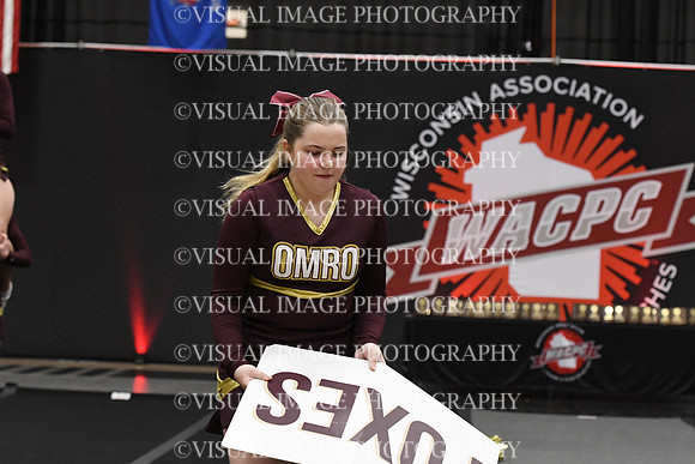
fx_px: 2027
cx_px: 348
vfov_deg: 13.0
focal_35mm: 105
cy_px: 232
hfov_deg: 19.5
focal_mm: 70
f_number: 4
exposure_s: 1/400
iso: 4000
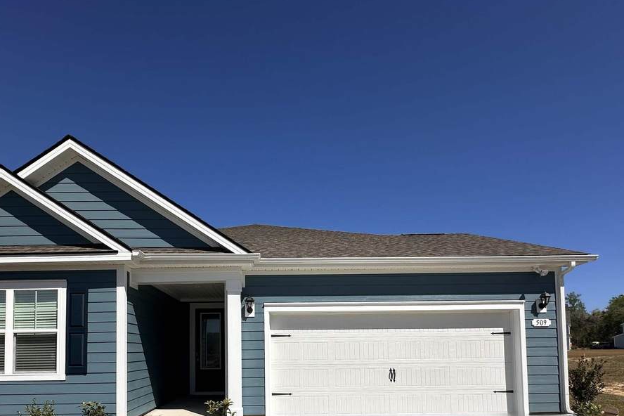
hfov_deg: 80.7
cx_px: 266
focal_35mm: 21
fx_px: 364
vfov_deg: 55.3
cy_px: 332
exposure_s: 1/5291
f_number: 2.2
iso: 50
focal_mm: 2.22
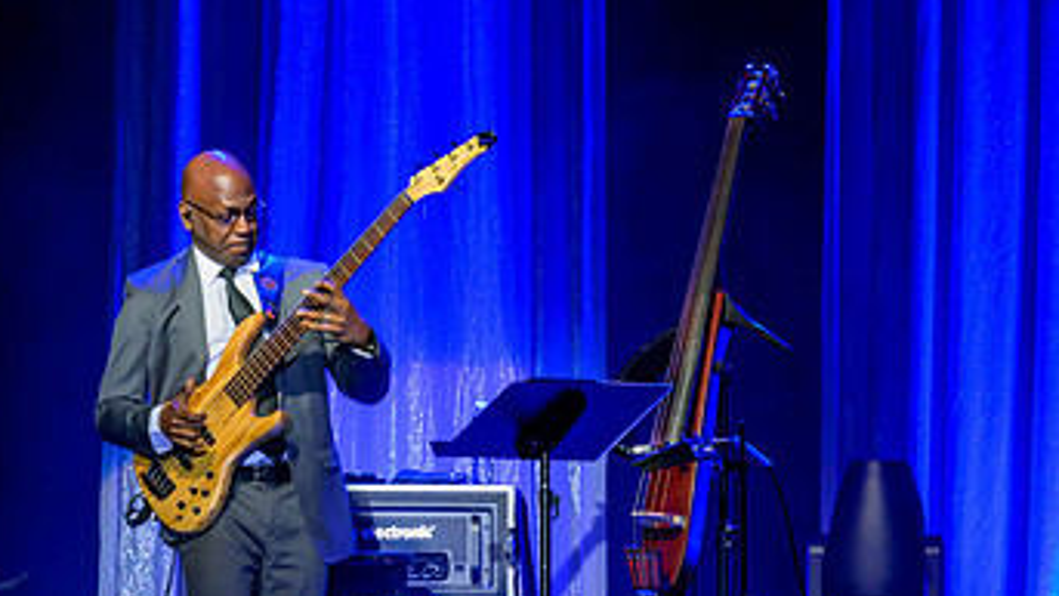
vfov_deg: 1.8
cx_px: 501
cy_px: 226
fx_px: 18956
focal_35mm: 675
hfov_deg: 3.2
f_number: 5.6
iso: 2500
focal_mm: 300
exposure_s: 1/250
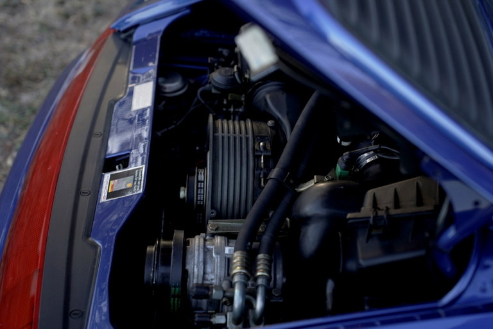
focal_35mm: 57
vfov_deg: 23.8
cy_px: 164
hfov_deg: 35.0
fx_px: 781
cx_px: 246
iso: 320
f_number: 3.2
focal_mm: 57
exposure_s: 1/250
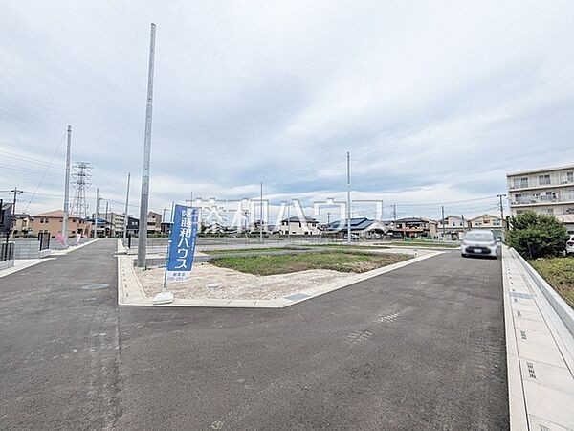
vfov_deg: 85.7
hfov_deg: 102.1
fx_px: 232
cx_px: 287
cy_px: 216
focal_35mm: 14
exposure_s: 1/1852
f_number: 2.2
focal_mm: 1.83
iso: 50
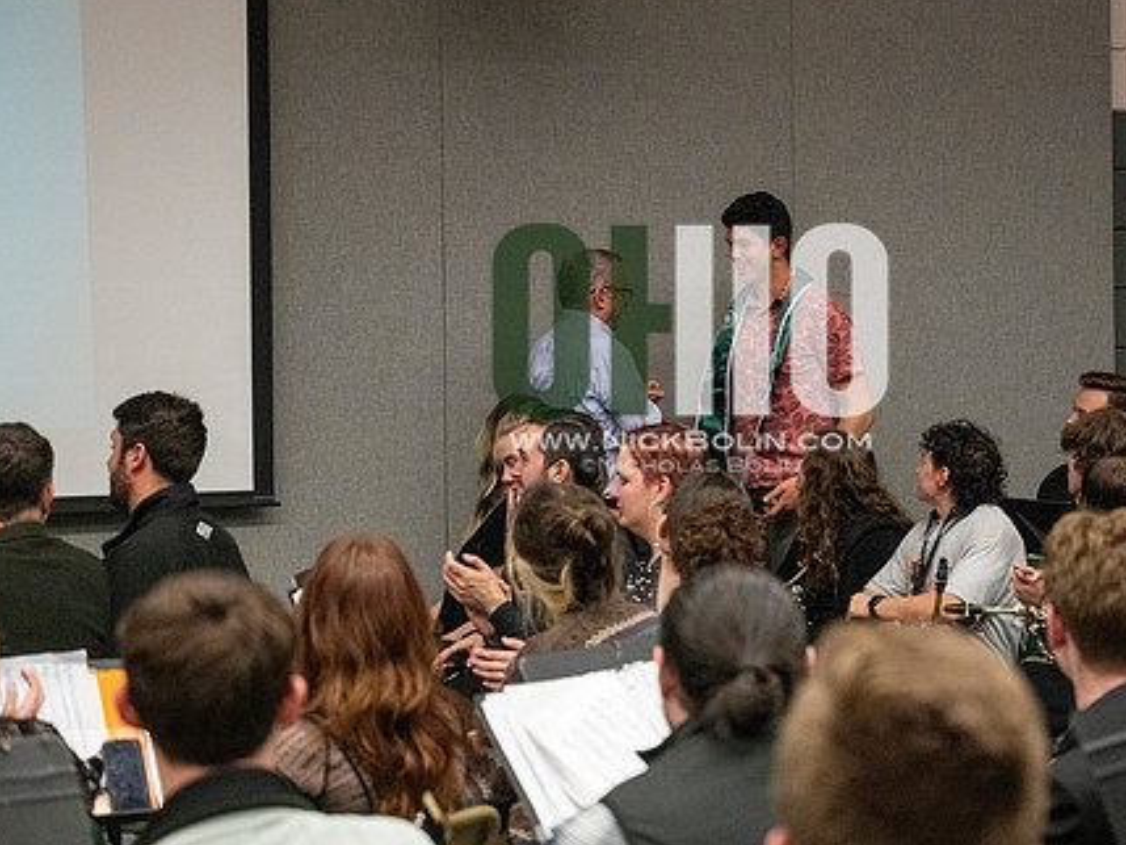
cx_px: 690
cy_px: 348
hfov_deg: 21.5
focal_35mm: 91
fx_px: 2961
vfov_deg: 16.2
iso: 10000
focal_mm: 70
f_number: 4
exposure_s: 1/500
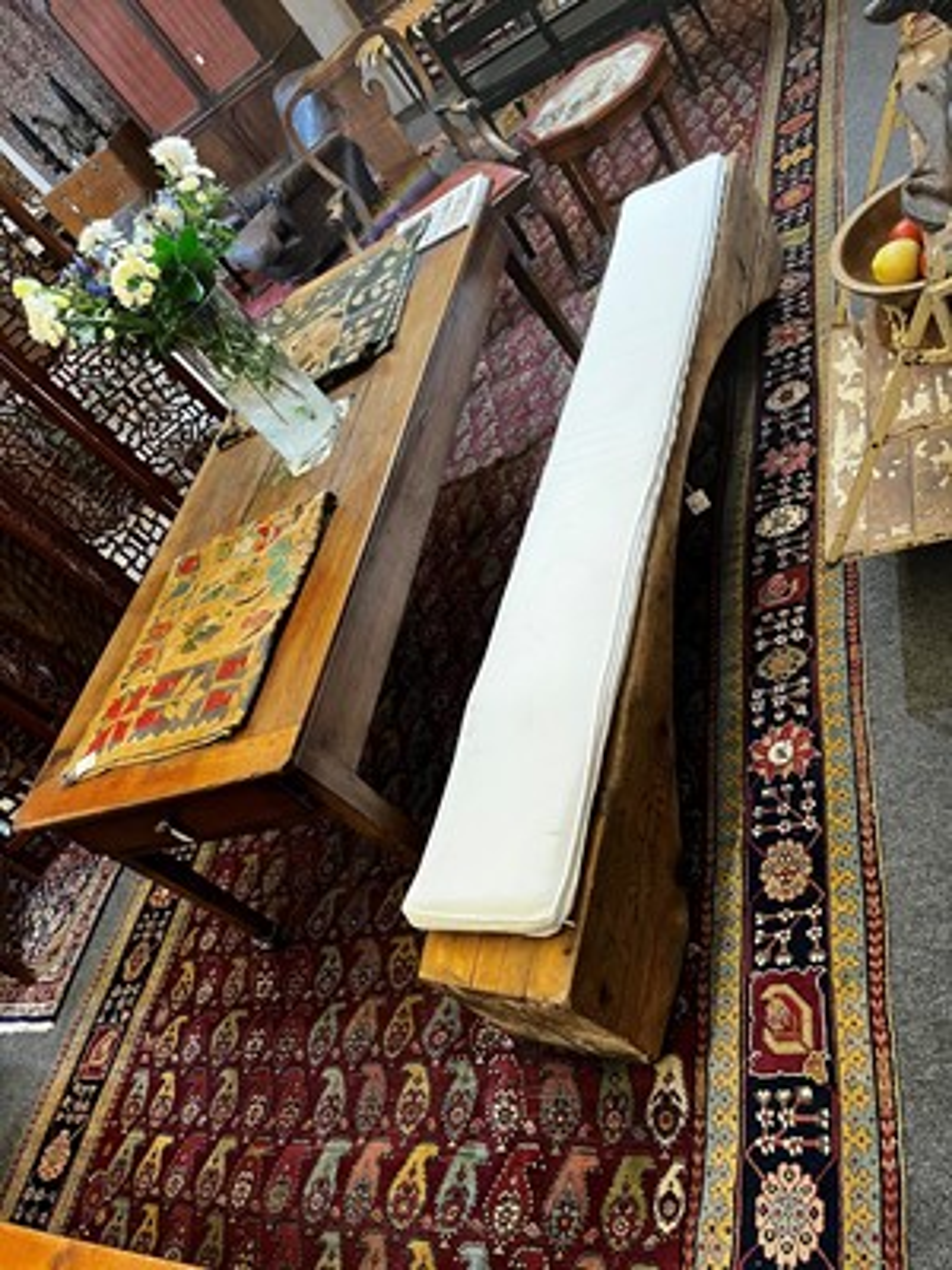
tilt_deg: -35.1
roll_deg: +42.8
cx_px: 476
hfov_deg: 53.1
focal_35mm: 26
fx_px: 953
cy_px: 635
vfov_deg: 67.3
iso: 250
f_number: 1.6
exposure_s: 1/50
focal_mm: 5.1
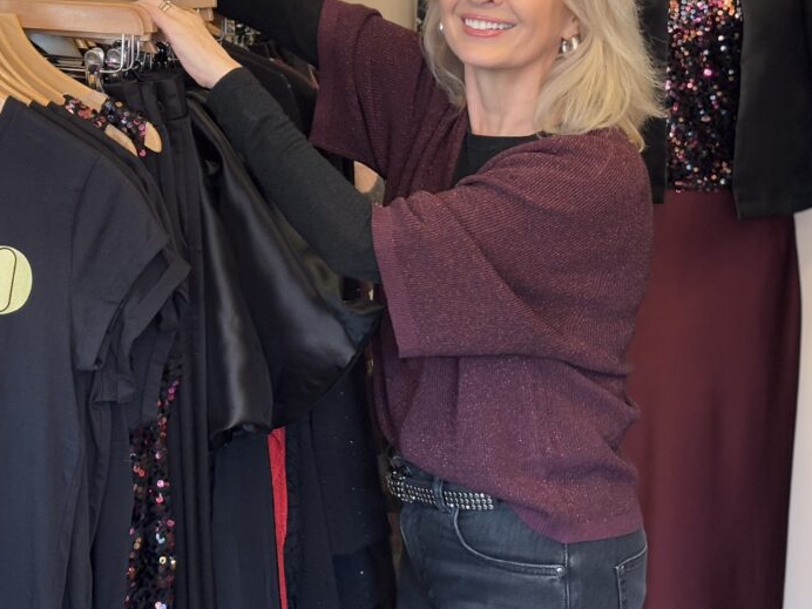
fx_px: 1806
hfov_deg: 25.1
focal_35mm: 77
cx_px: 232
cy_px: 167
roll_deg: -0.7
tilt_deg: -8.2
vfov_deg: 19.0
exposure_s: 1/60
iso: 125
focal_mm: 5.96
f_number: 1.6
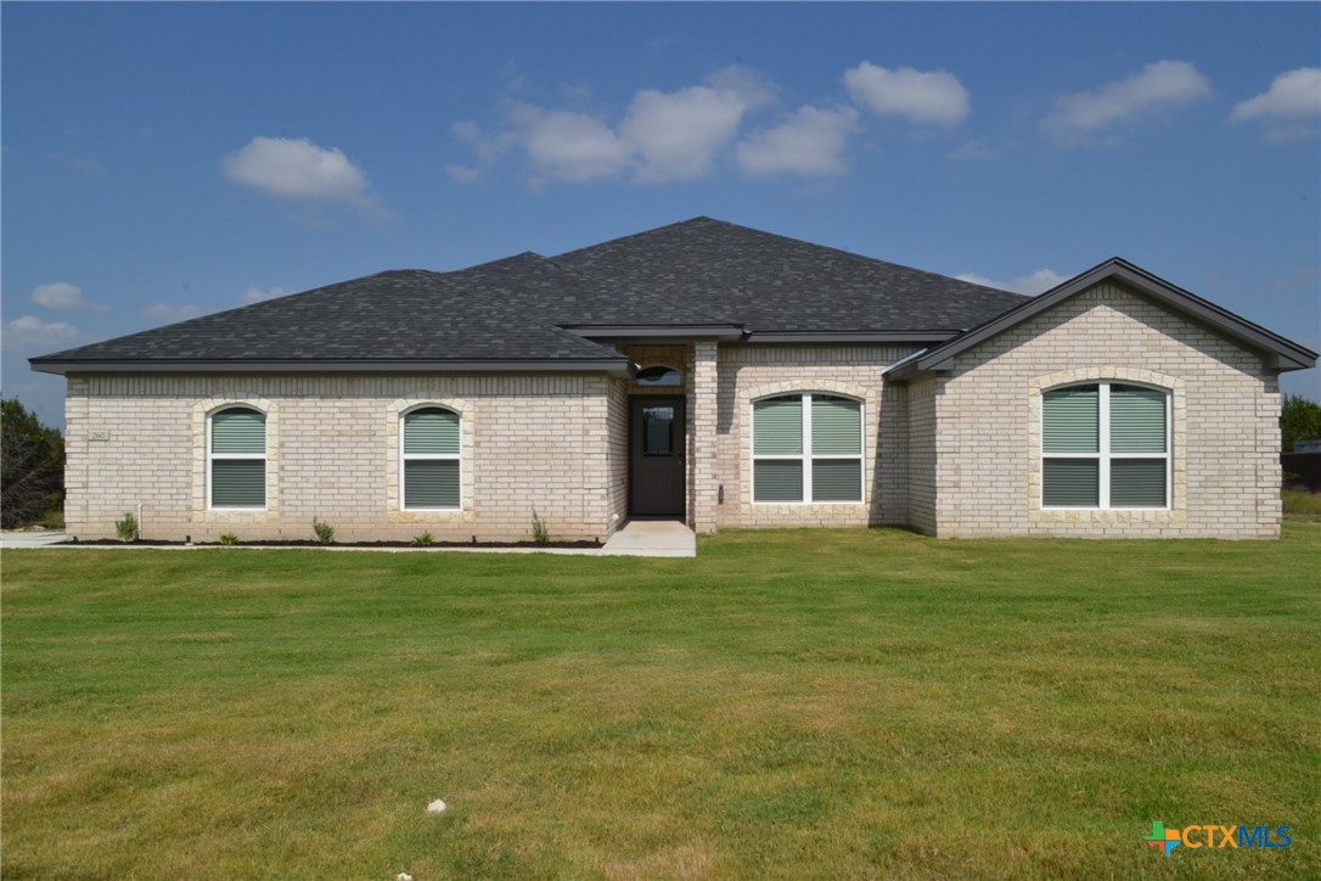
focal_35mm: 27
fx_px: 991
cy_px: 440
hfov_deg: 67.4
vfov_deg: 47.9
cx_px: 660
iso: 360
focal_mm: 18
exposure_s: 1/200
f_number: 22
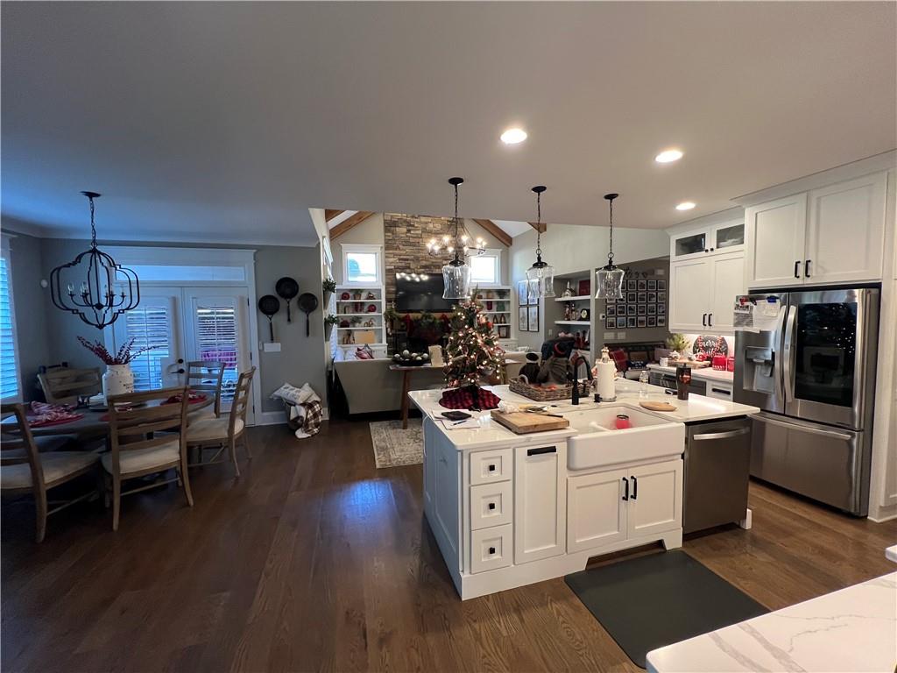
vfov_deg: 89.9
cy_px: 336
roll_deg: +1.3
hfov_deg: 106.2
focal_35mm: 13
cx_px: 448
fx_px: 337
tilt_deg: -3.8
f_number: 1.8
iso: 250
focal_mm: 1.57
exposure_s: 1/60
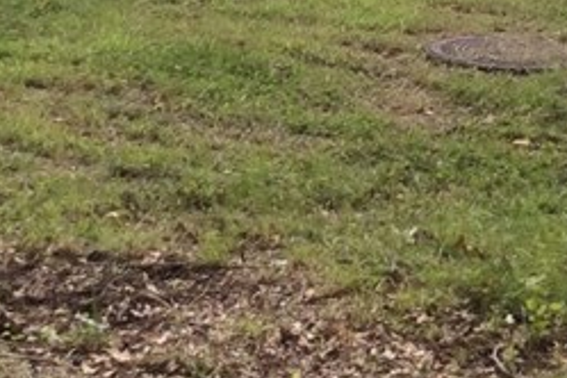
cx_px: 235
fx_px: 2158
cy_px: -298
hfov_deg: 15.0
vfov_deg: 9.5
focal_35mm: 137
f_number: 2.4
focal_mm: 3.3
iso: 32
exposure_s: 1/179
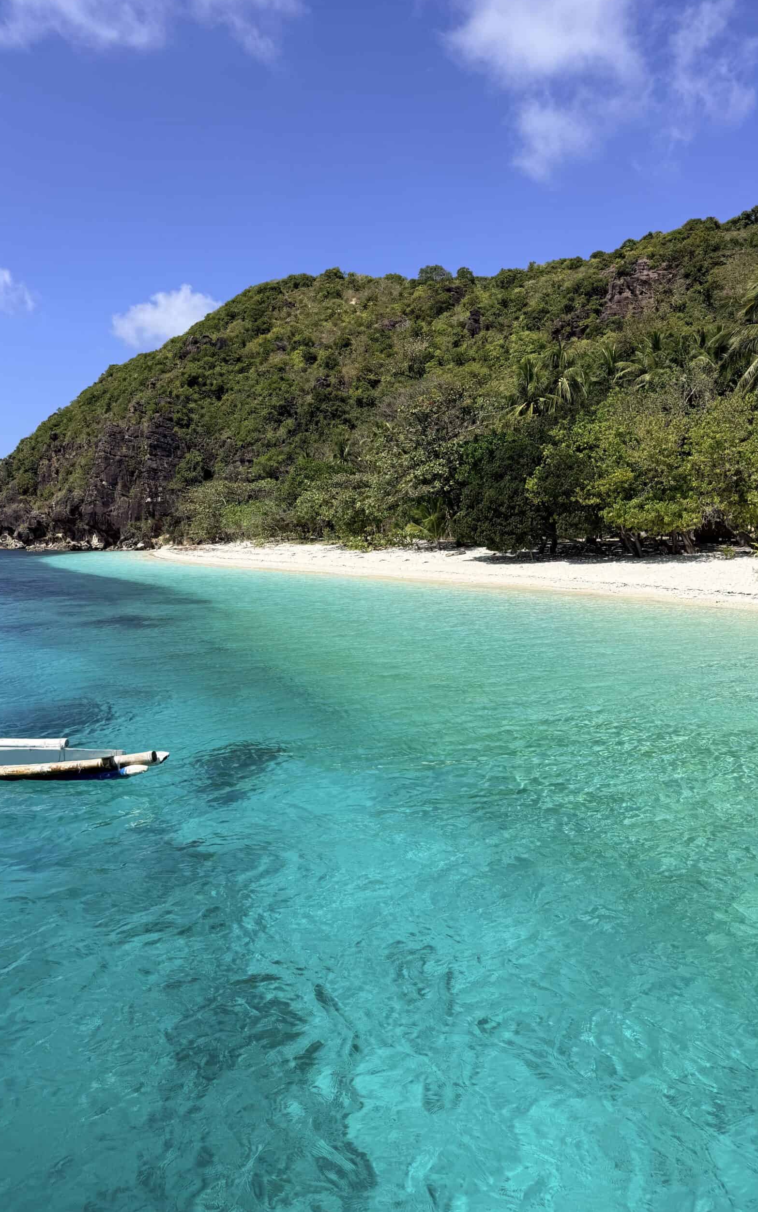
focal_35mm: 26
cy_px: 598
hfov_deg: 47.5
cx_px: 336
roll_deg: -0.7
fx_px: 859
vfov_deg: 70.4
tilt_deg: -3.2
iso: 80
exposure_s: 1/5714
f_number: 1.78
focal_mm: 6.76
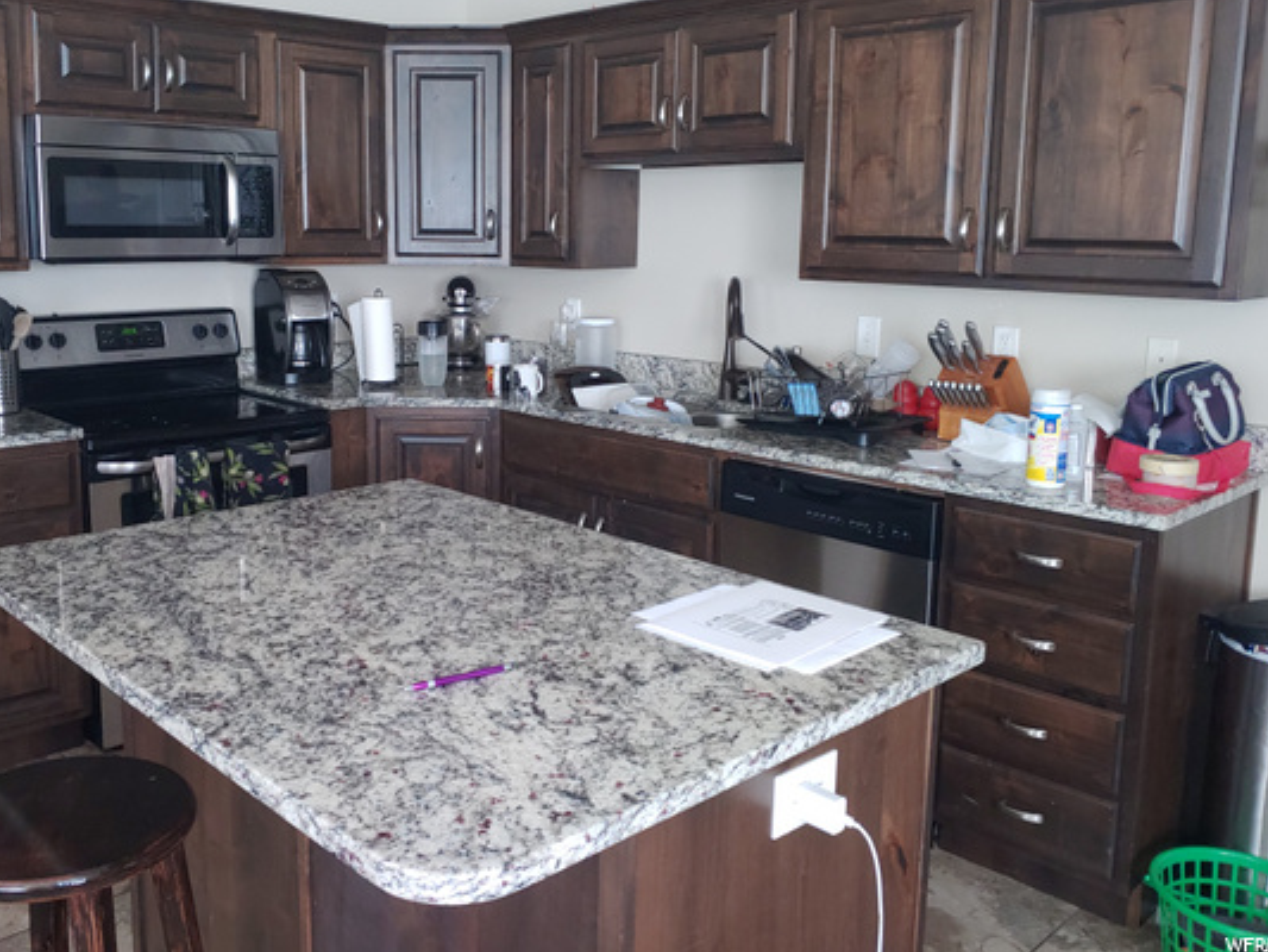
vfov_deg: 46.6
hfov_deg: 59.7
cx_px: 540
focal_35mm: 30
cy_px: 383
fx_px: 1099
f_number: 1.5
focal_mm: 4.23
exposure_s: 1/30
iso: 150
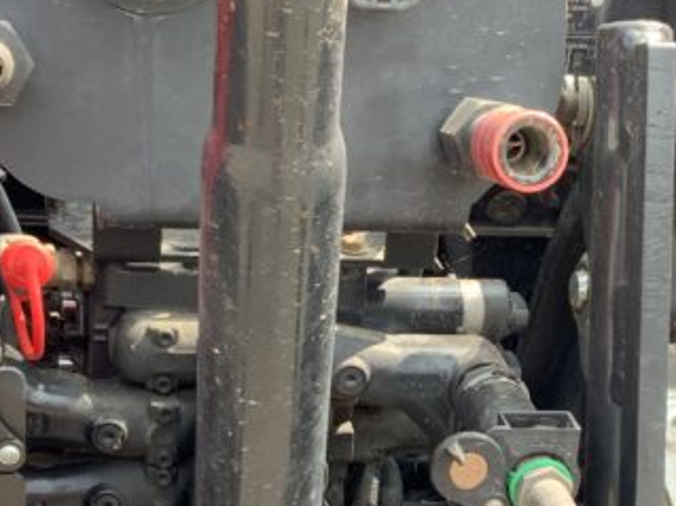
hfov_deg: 21.1
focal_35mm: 93
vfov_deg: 15.7
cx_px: 422
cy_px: 447
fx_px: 1815
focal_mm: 3
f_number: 1.8
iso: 25
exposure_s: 1/122
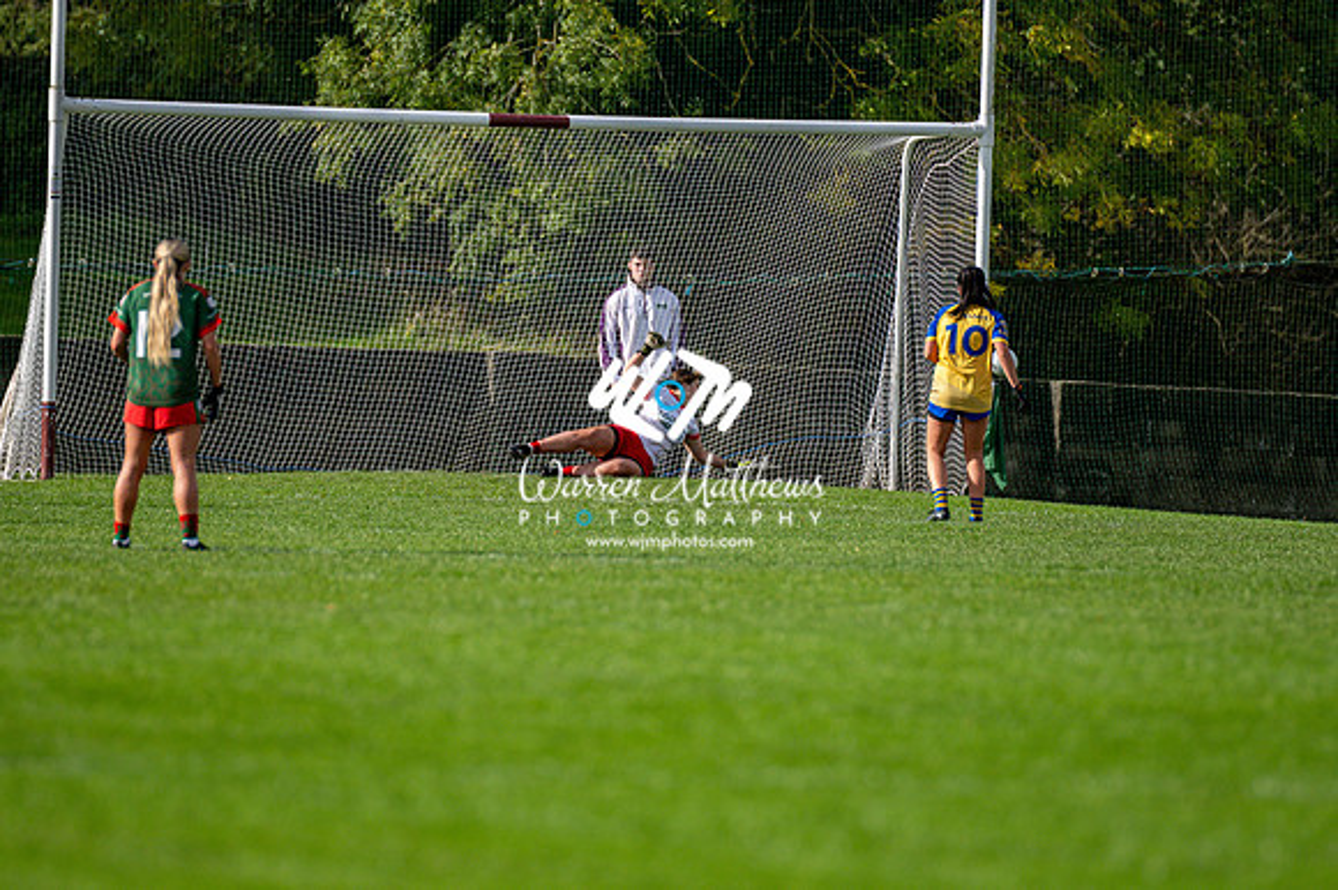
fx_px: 16715
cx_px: 669
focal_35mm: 450
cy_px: 445
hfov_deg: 4.6
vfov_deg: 3.1
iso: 360
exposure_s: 1/5000
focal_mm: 300
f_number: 2.8
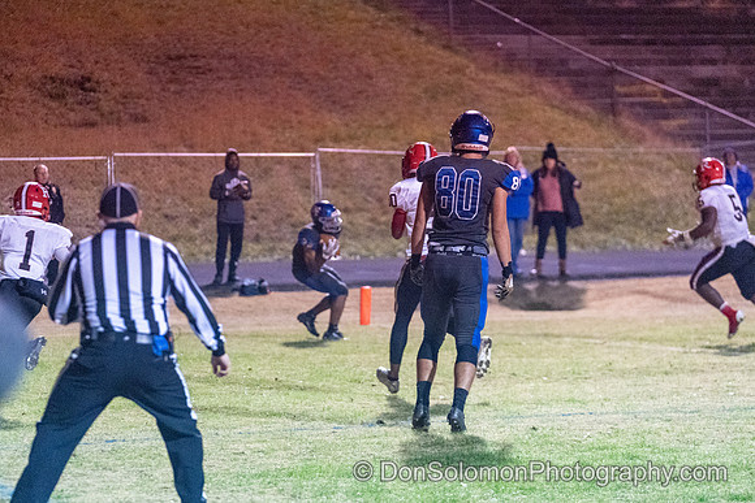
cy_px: 231
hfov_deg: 14.6
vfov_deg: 9.8
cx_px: 328
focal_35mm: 141
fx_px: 2949
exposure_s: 1/800
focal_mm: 124
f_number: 2.8
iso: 10000
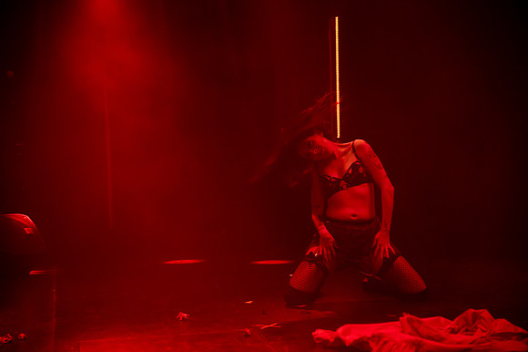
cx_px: 264
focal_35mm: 70
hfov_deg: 28.9
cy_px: 176
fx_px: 1026
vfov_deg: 19.4
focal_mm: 70
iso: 3200
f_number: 4
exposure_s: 1/200
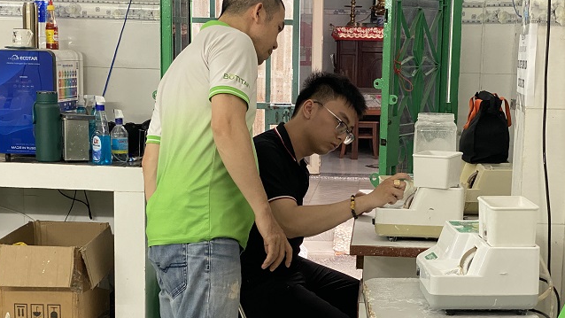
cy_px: 244
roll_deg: -2.7
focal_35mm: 71
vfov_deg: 16.9
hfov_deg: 29.7
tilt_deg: -10.9
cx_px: 318
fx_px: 1064
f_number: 2
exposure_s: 1/50
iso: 160
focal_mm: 6
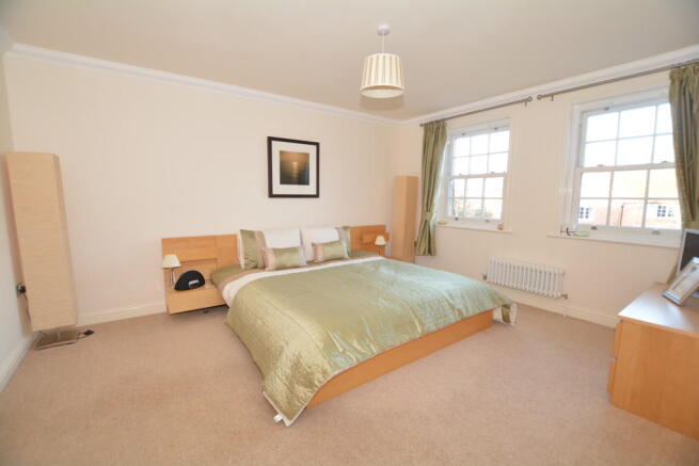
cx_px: 350
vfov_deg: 77.4
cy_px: 233
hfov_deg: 100.4
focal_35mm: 15
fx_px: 291
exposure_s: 1/60
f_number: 4
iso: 500
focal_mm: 10
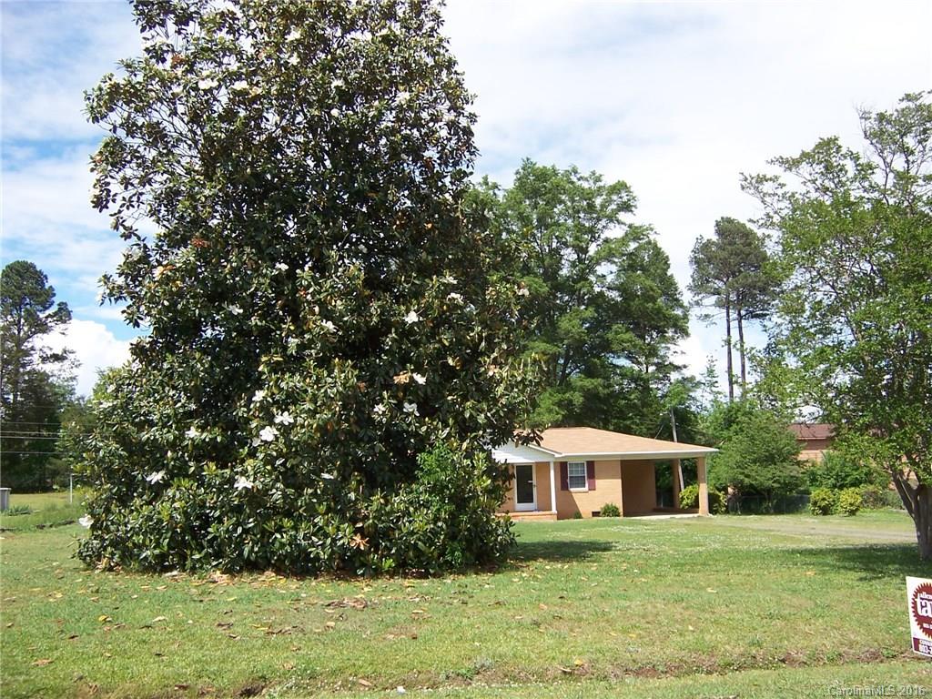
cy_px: 350
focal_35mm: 33
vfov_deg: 42.9
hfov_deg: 55.4
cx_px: 466
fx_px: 888
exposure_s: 1/750
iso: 80
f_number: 3.4
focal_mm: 5.5
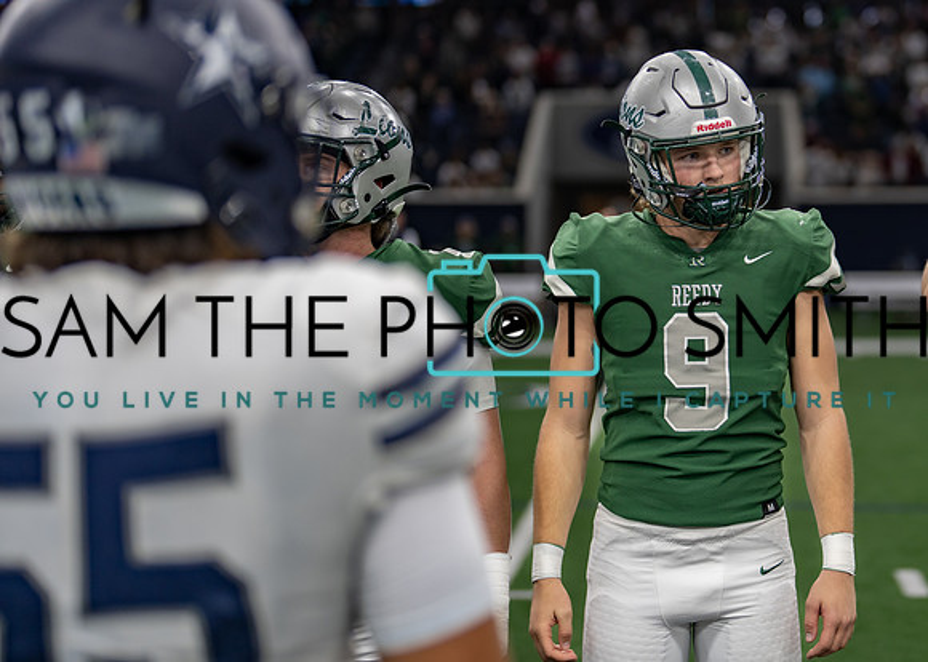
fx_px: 2155
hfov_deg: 23.9
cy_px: 246
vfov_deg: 17.4
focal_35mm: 82
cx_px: 746
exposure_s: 1/640
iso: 160
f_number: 1.2
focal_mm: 50
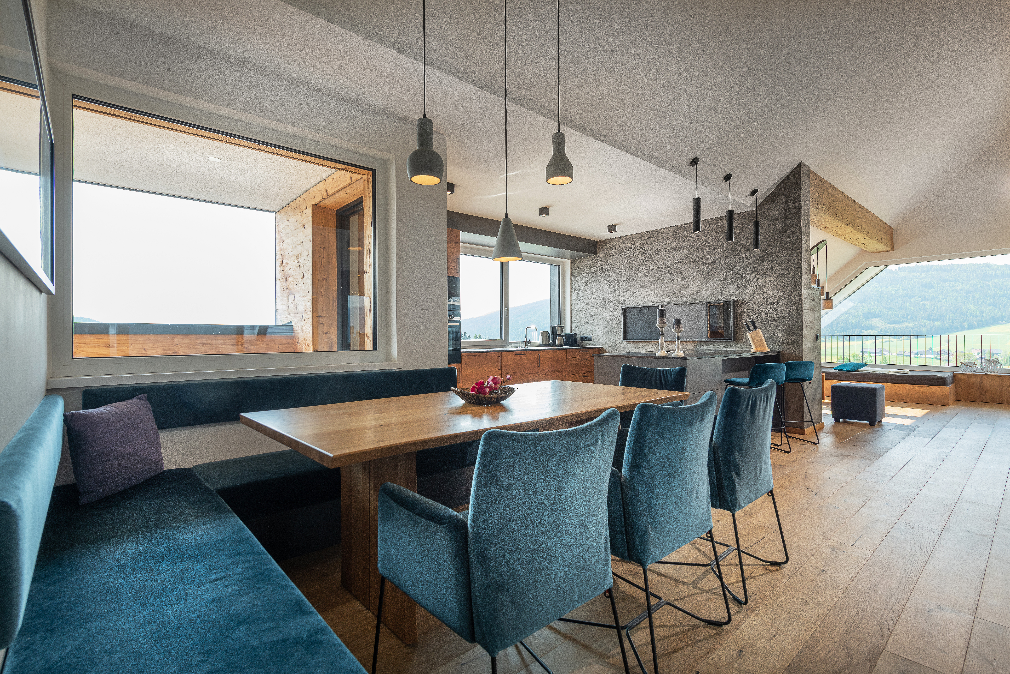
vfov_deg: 70.4
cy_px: 337
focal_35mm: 17
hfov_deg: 93.3
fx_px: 477
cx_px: 505
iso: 200
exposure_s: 1/45
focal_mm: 17
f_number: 8
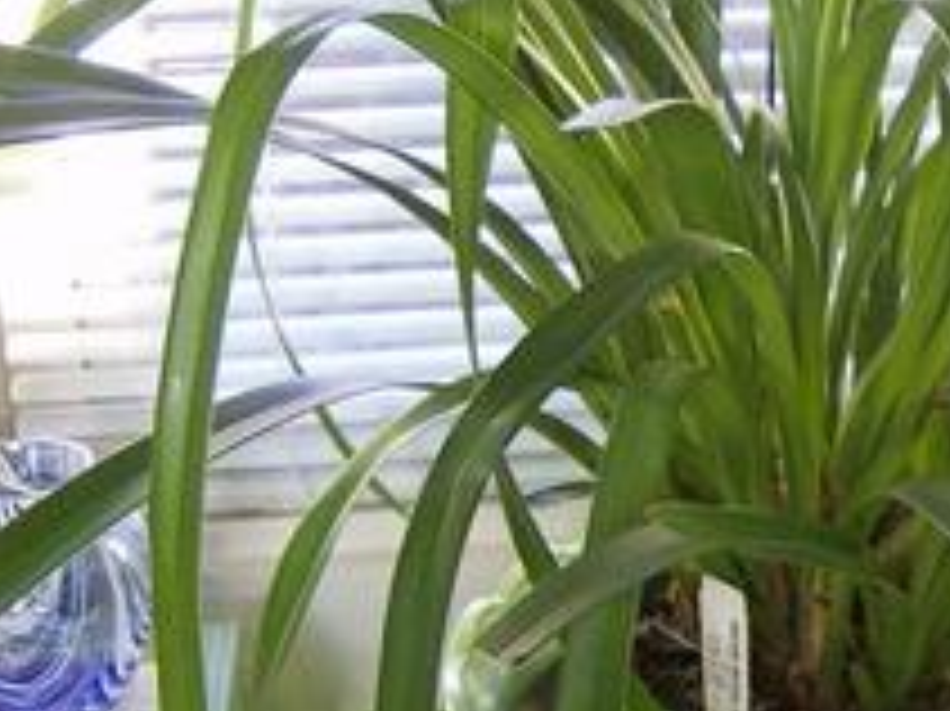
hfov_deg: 25.3
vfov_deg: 19.6
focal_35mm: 75
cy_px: 410
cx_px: 842
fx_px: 2057
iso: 200
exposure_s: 1/41.3
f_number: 2.8
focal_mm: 6
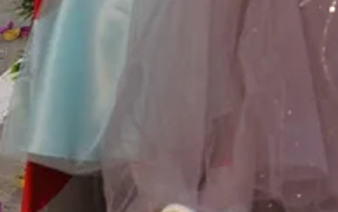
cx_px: 722
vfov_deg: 5.6
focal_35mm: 228
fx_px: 2102
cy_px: -254
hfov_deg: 8.6
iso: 640
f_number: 5.6
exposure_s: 1/320
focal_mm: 24
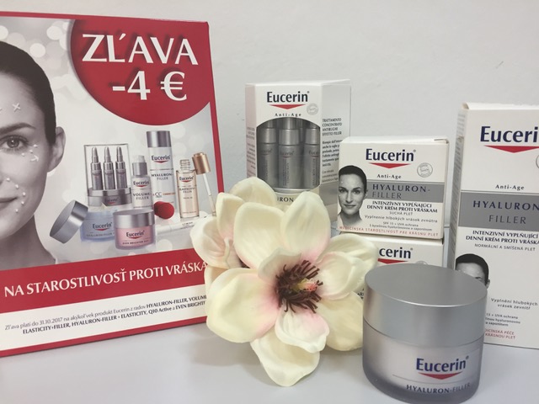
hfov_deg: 61.7
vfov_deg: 48.2
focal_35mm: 29
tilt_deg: -11.7
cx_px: 270
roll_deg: -0.8
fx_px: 452
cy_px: 202
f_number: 2.2
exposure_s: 1/33
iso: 40
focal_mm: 4.15
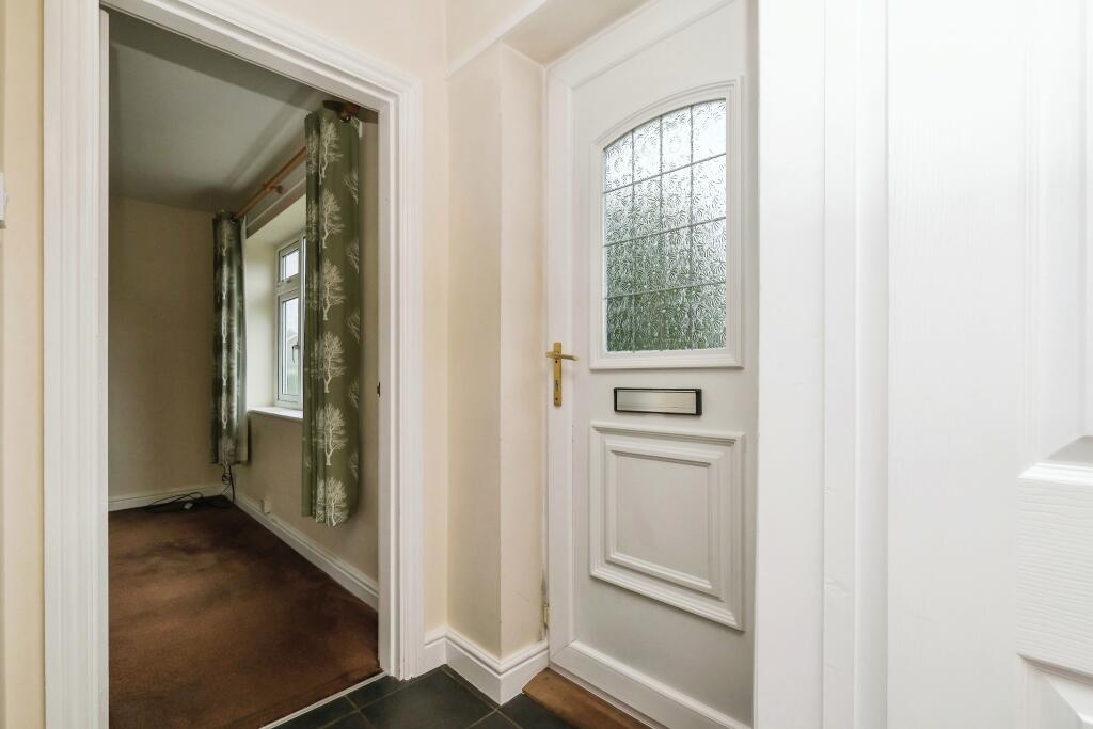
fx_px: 455
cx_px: 546
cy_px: 364
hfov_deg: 100.4
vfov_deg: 77.3
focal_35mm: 15
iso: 800
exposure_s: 1/200
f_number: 7.1
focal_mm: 10
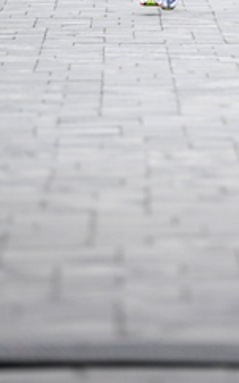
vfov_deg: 4.5
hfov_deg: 2.8
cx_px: 207
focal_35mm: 464
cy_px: -40
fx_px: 4841
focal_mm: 200
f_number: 2.8
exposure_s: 1/1600
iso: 1250
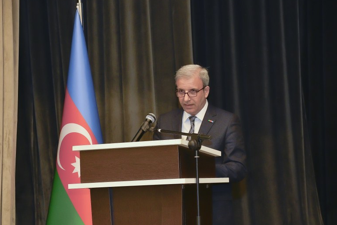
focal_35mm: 104
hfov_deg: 19.6
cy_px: 109
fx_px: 973
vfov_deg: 13.2
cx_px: 171
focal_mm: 52
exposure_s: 1/50
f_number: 6.3
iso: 1000
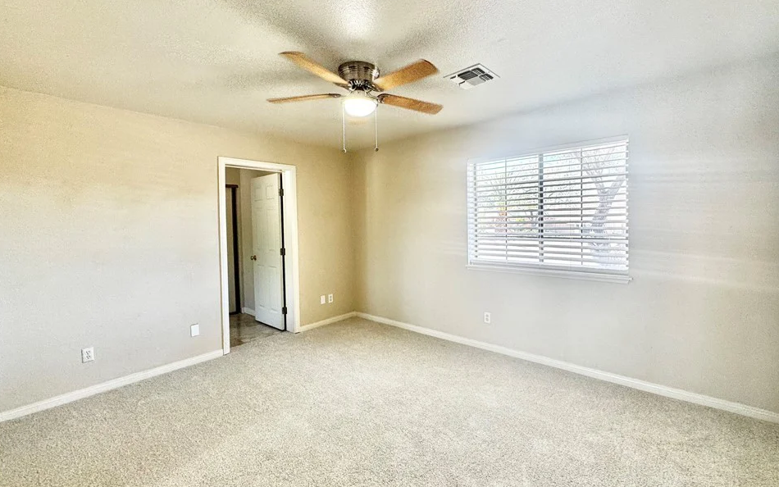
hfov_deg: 97.7
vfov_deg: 71.2
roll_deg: +0.8
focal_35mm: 16
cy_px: 229
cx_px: 411
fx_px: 340
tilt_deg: -1.8
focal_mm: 2.22
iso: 125
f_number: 2.2
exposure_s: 1/120
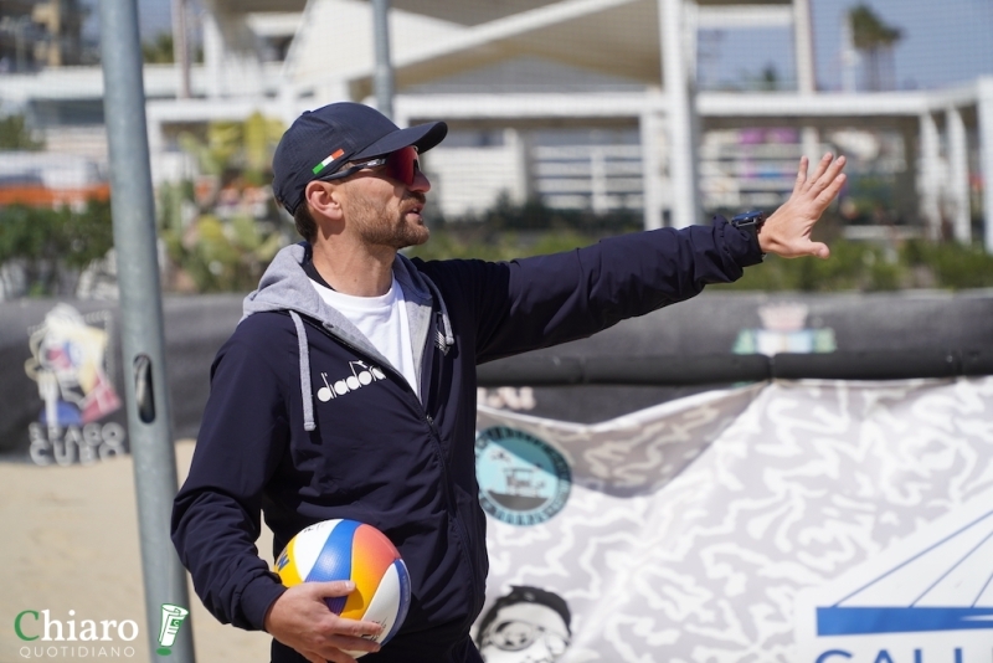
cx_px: 496
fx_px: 4346
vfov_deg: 8.7
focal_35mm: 158
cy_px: 332
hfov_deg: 13.0
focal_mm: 105
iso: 200
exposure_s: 1/2500
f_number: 4
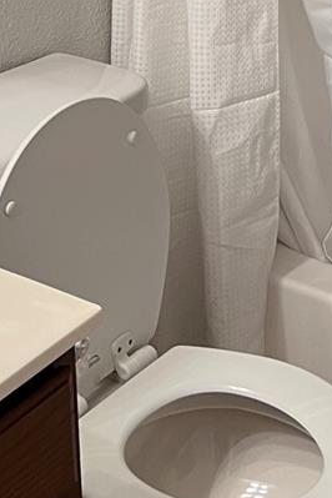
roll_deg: +1.0
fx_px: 1439
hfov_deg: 13.1
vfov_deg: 17.9
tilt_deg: -11.0
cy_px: -211
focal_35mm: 104
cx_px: 258
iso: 125
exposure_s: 1/60
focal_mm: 5.7
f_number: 1.5
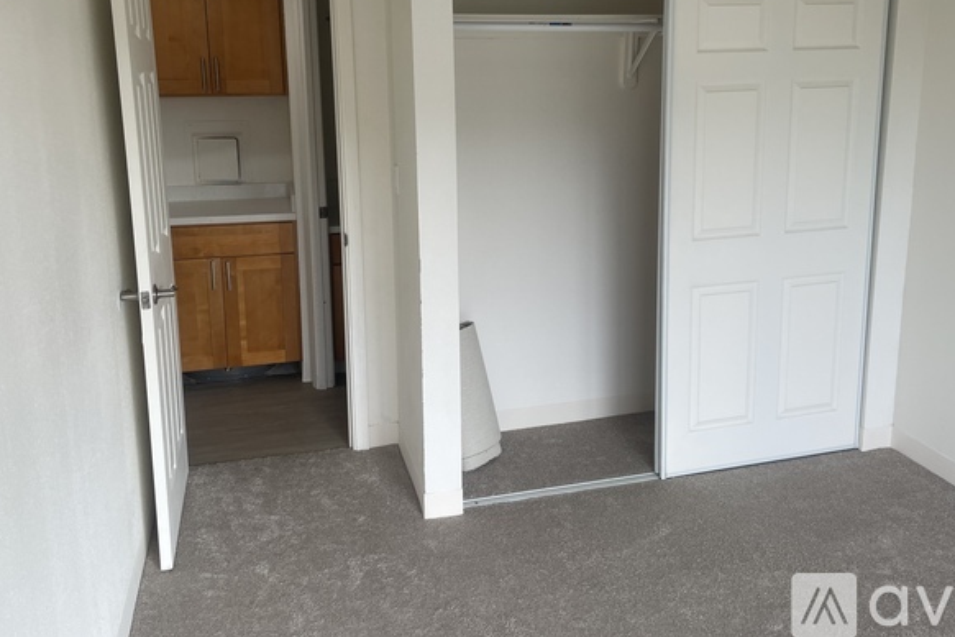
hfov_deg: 60.2
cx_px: 509
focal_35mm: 31
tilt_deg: -11.7
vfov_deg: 41.9
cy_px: 228
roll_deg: +0.4
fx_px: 822
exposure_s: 1/283
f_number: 1.6
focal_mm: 4.2
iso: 32
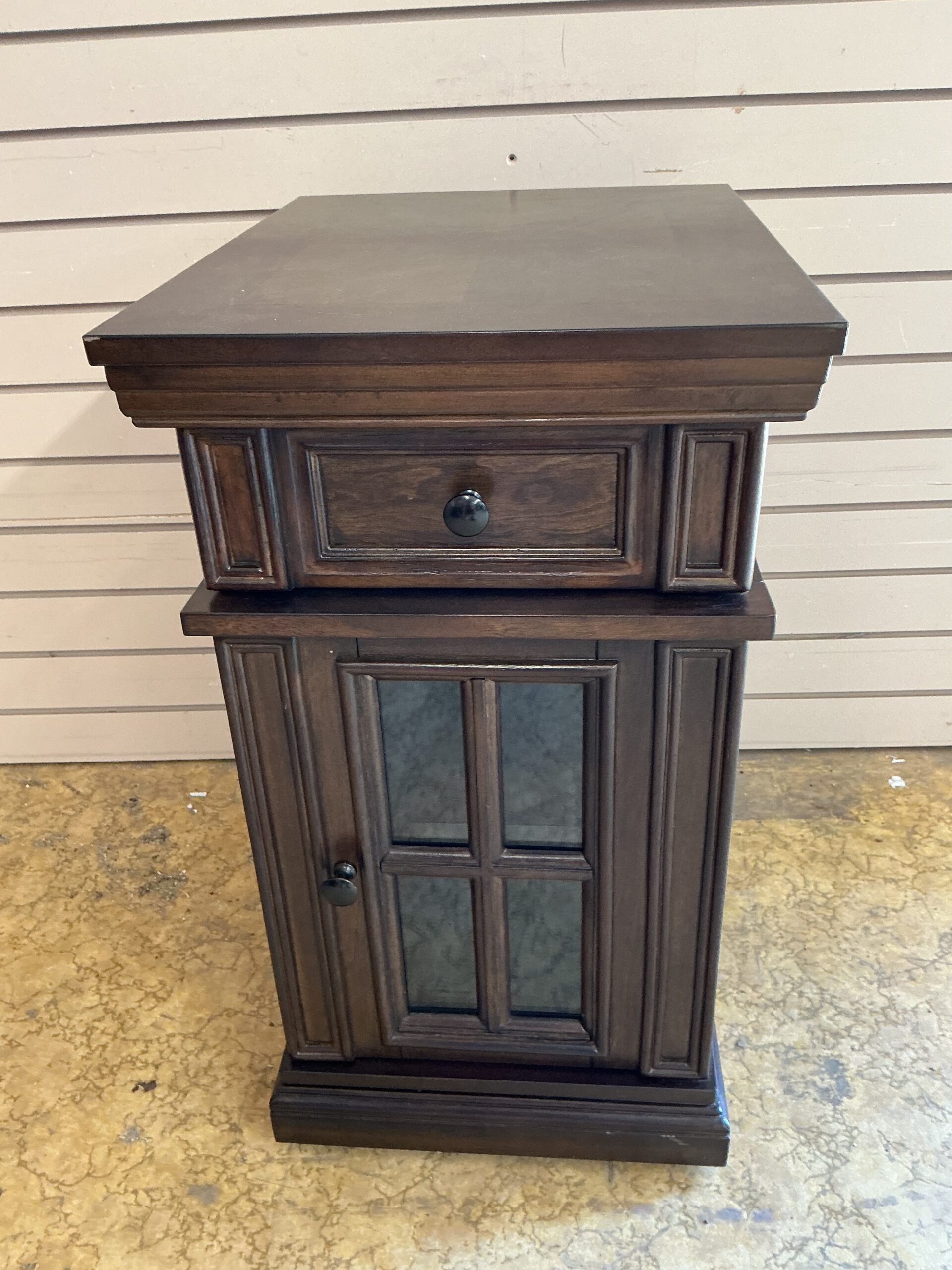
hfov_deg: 48.2
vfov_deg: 61.7
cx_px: 476
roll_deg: +2.2
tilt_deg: -29.0
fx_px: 1063
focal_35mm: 29
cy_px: 635
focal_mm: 3
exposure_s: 1/60
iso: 160
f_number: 1.8
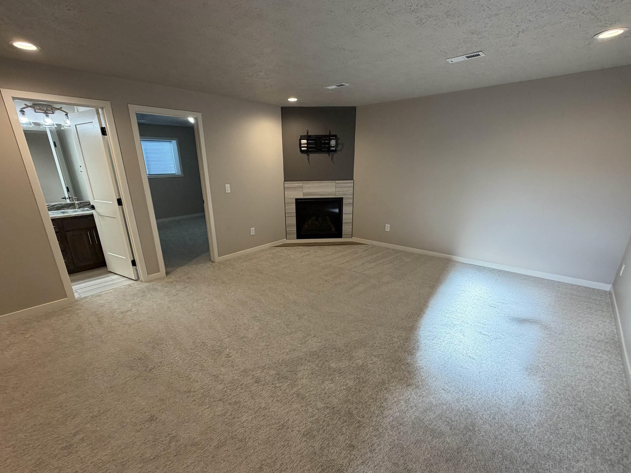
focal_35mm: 16
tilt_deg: -19.2
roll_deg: +0.0
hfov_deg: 94.5
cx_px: 311
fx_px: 292
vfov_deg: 77.9
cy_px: 260
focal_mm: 2.22
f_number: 2.2
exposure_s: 1/120
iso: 250
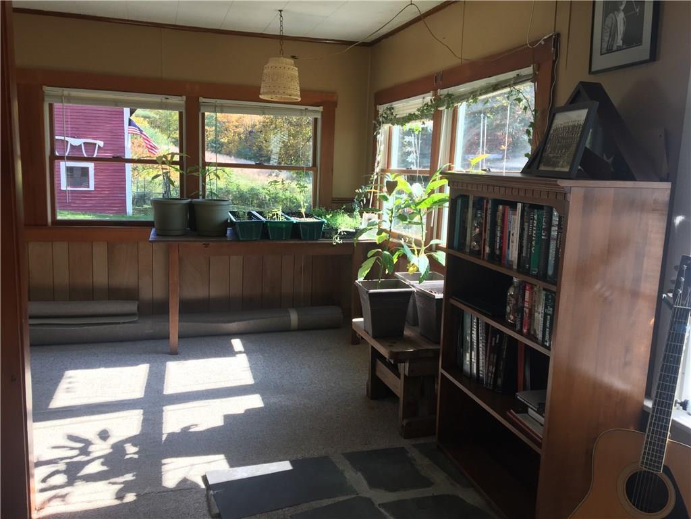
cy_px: 260
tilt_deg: -8.7
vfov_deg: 48.2
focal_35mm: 29
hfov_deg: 61.7
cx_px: 346
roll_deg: -2.6
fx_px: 579
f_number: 2.2
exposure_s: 1/120
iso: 40
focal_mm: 4.15
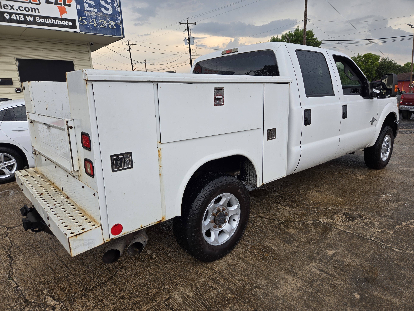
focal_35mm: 23
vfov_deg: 58.9
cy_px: 156
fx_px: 275
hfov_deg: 73.9
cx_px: 207
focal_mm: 5.4
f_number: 1.8
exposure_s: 1/253
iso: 25
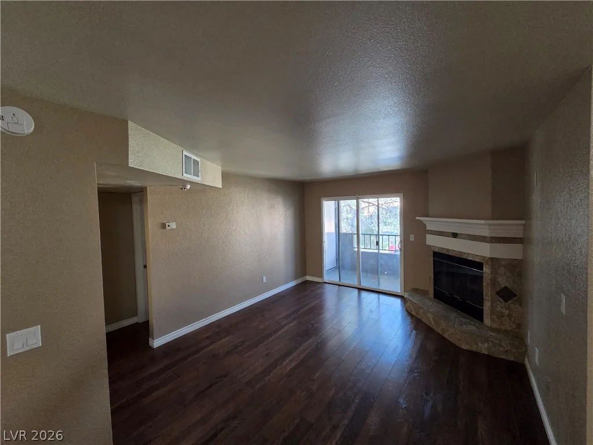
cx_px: 296
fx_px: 223
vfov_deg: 89.9
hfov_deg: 106.2
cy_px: 222
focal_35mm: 13
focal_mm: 2.2
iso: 1000
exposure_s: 1/60
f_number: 2.2
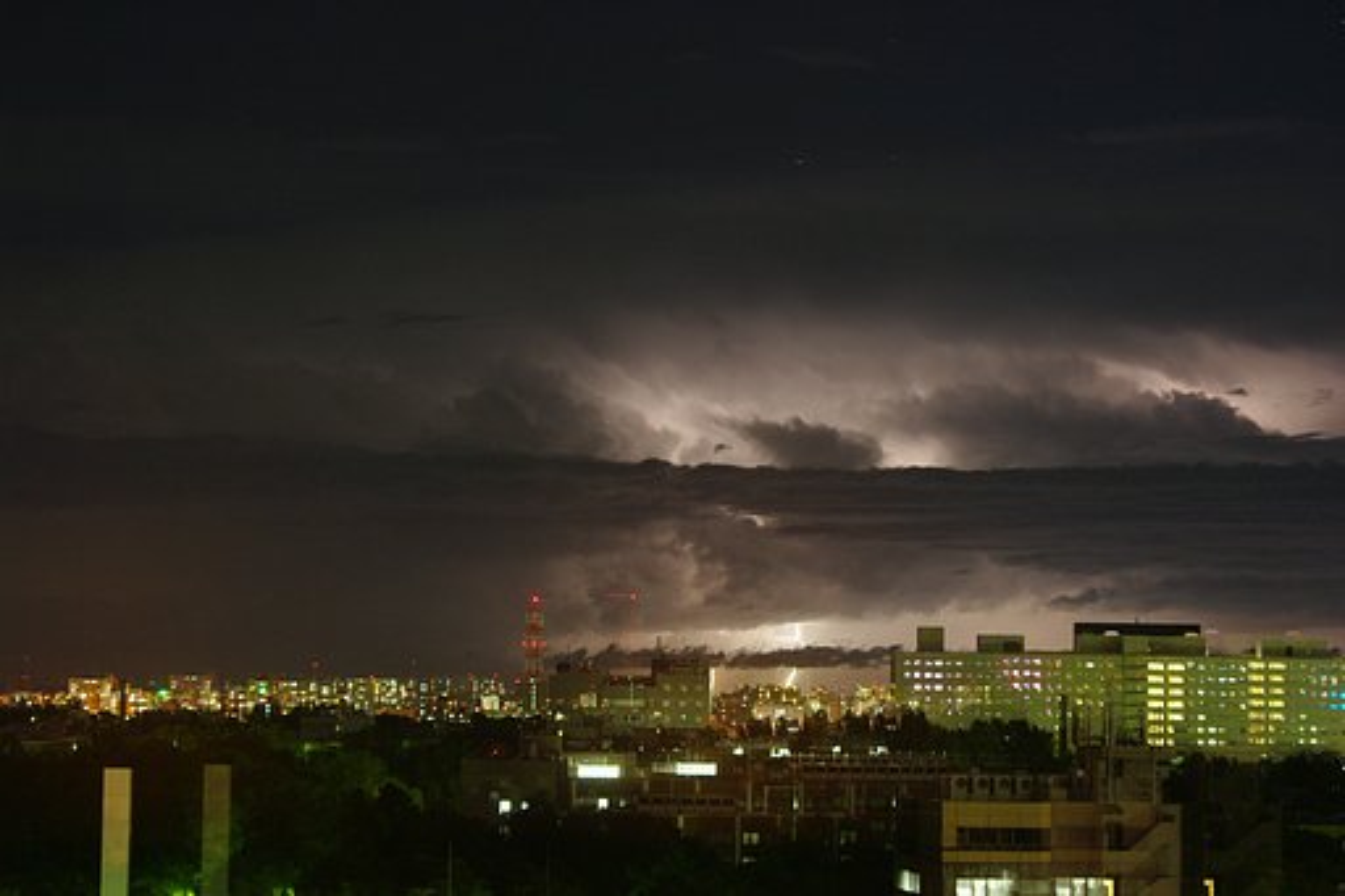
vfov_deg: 13.0
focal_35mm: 105
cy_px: 448
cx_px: 672
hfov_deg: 19.5
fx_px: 3921
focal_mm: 70
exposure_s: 30
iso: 200
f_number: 7.1
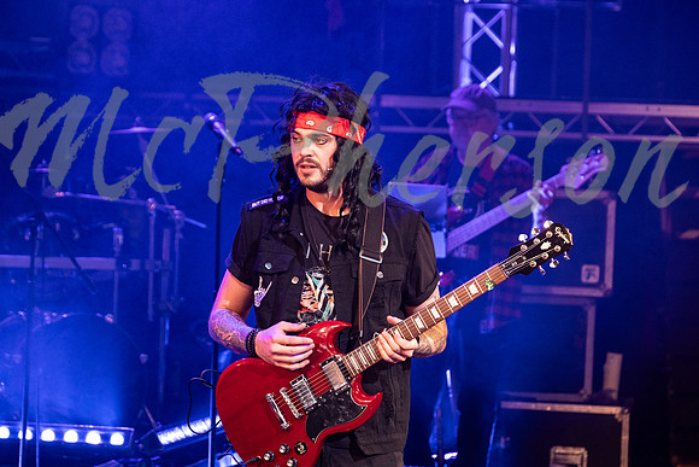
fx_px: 2447
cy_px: 234
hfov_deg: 16.3
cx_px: 350
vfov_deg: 10.9
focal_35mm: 126
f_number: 3.6
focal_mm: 83.8
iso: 2500
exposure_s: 1/250
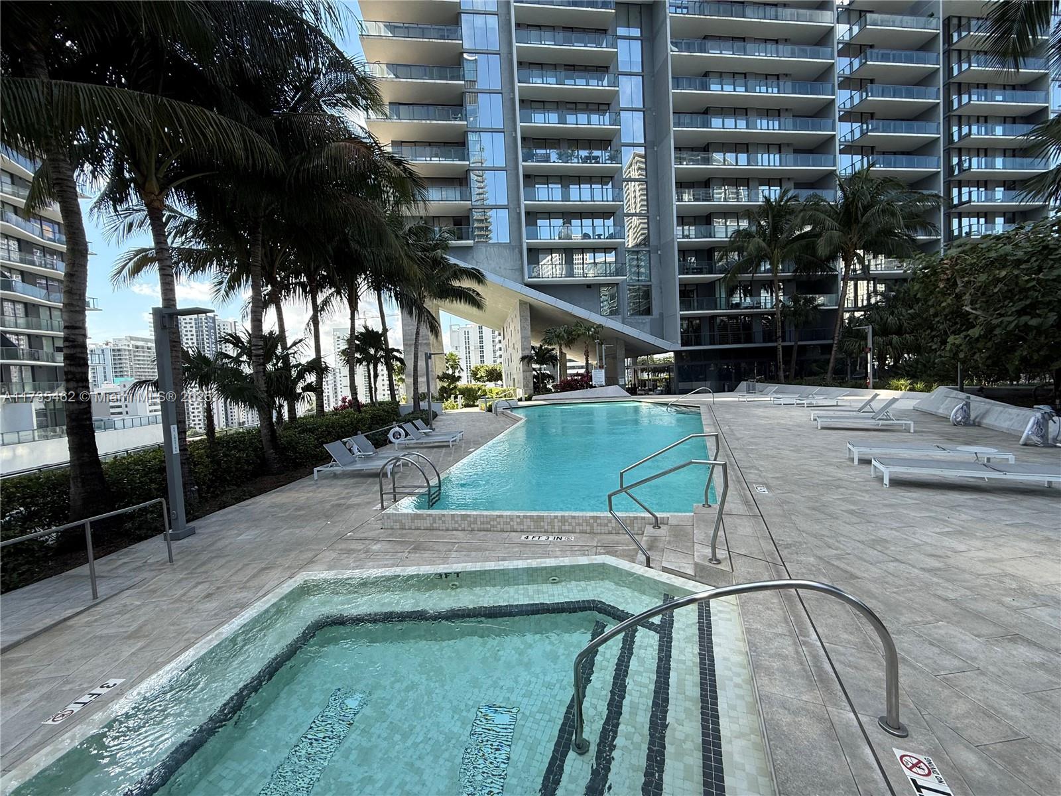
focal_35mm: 14
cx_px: 530
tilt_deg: -2.6
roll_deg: +3.1
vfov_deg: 85.7
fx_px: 429
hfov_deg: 102.1
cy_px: 398
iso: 64
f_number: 2.2
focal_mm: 2.22
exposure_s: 1/607
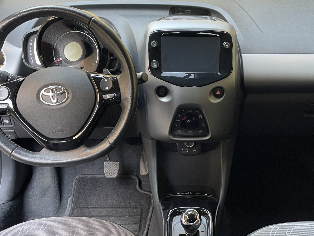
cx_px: 191
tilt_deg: -32.8
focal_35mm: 47
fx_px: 426
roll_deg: -1.7
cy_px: 155
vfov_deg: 30.7
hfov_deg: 40.2
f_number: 1.6
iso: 200
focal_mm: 4.2
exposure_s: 1/60
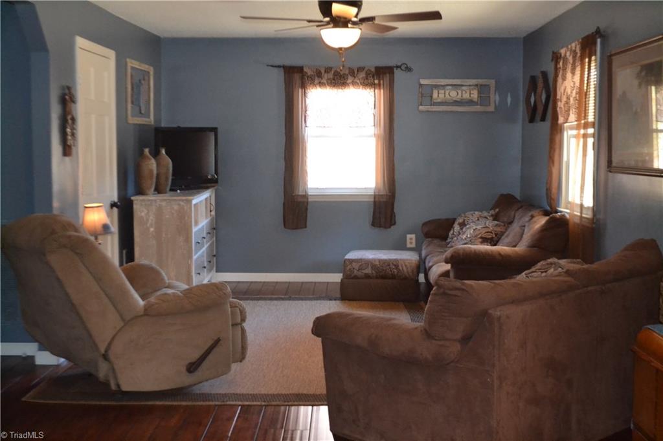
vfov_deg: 29.8
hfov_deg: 43.6
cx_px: 332
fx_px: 828
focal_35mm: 45
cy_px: 220
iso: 3200
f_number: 4.5
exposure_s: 1/60
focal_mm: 30
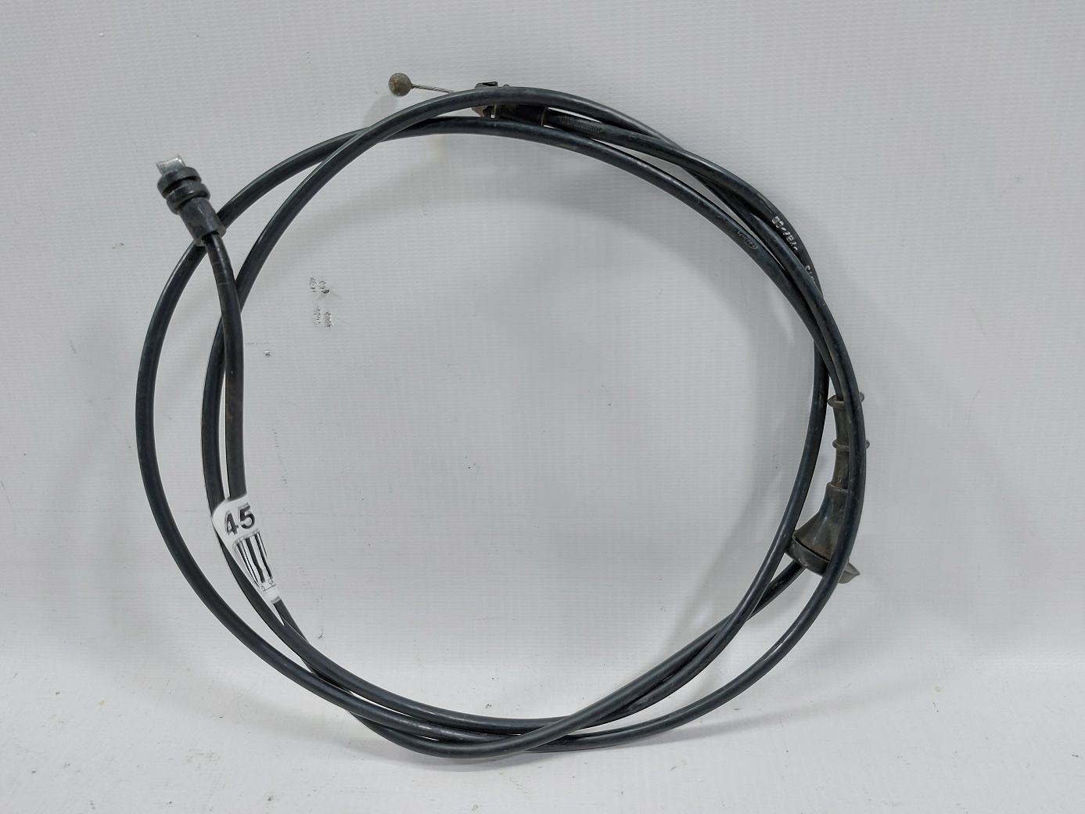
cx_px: 542
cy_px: 407
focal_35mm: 24
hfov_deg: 71.6
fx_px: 752
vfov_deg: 56.8
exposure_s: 1/50
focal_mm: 5.23
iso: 80
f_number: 1.8
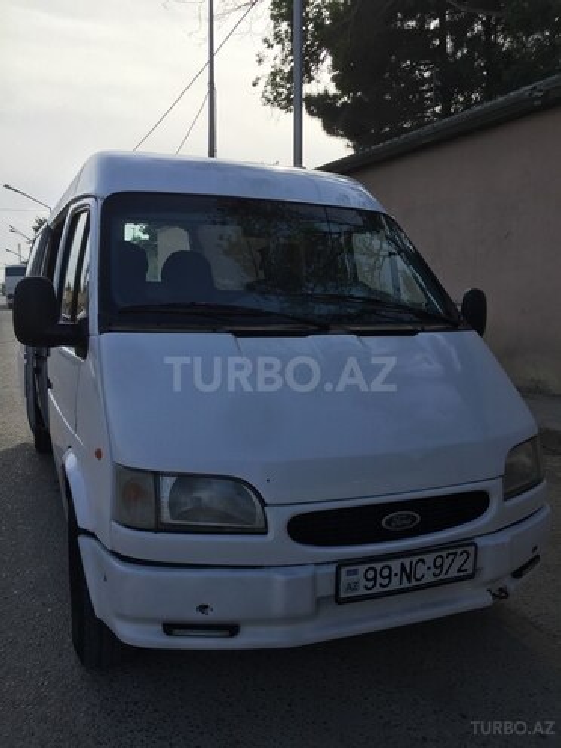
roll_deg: -0.2
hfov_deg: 48.2
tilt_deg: -8.9
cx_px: 280
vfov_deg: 61.7
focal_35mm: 29
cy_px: 374
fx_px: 627
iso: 32
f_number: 2.2
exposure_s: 1/1883
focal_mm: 4.15
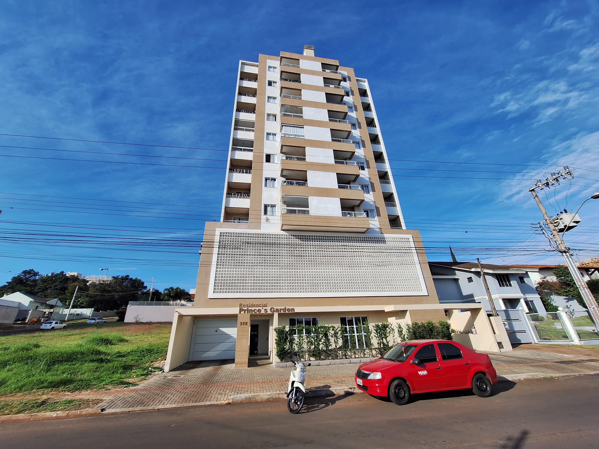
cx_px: 300
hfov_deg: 106.2
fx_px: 225
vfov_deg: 89.9
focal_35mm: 13
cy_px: 224
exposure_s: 1/1307
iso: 40
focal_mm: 1.74
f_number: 2.2
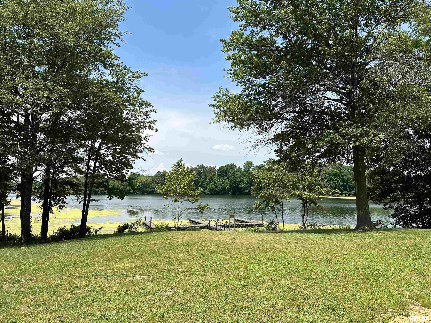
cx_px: 216
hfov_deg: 71.6
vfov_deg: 56.8
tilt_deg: +4.2
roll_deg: +0.0
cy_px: 162
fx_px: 299
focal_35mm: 24
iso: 80
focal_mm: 6.86
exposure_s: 1/4016
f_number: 1.78
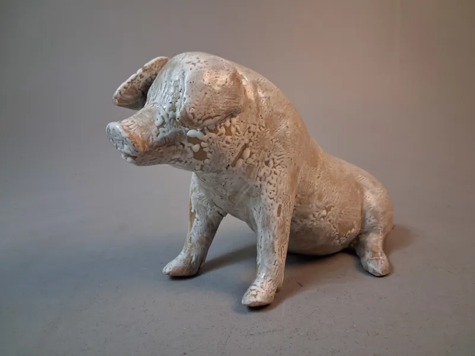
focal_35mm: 27
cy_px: 178
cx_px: 238
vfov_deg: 51.4
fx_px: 370
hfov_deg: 65.3
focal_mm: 4
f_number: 1.8
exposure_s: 1/50
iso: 320
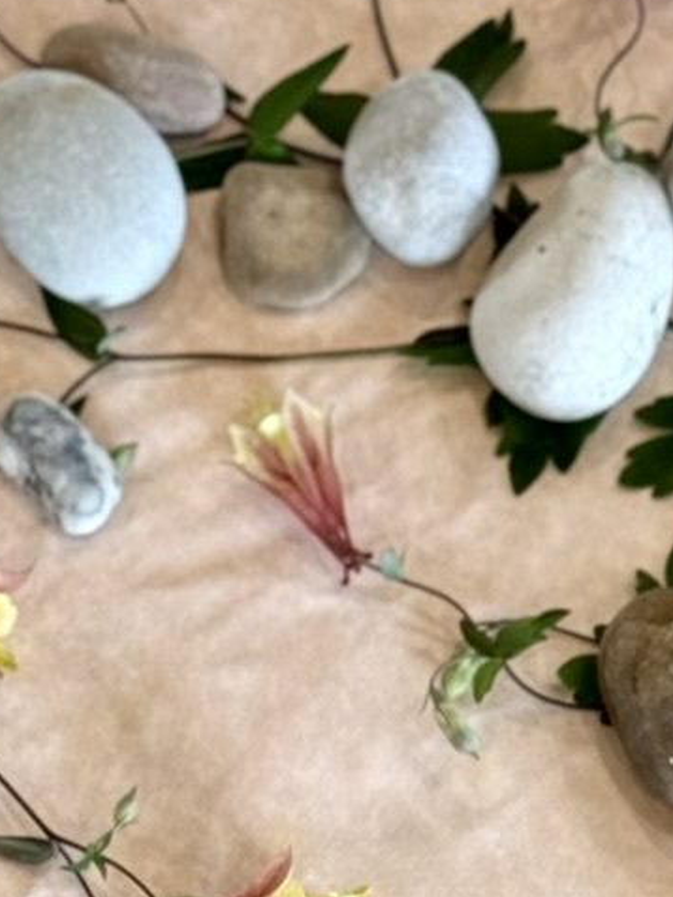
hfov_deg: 7.2
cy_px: 1446
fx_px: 5338
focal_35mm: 206
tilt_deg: -73.7
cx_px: 756
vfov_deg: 9.3
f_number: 1.78
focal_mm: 6.76
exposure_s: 1/120
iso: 80
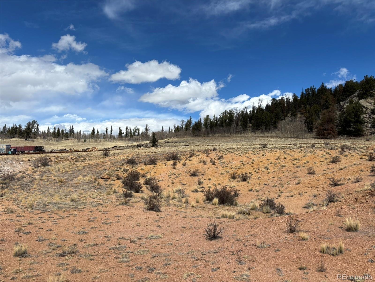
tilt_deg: +7.0
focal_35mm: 26
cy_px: 141
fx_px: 282
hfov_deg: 67.3
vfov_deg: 53.1
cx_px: 188
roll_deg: -1.2
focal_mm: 5.96
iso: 50
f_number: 1.6
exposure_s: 1/5348
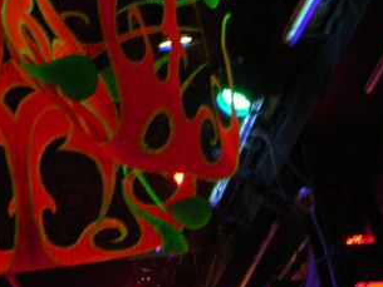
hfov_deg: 21.9
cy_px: -44
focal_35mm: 86
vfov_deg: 16.6
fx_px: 952
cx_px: 4
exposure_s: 2
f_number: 2.8
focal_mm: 8.9
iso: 200
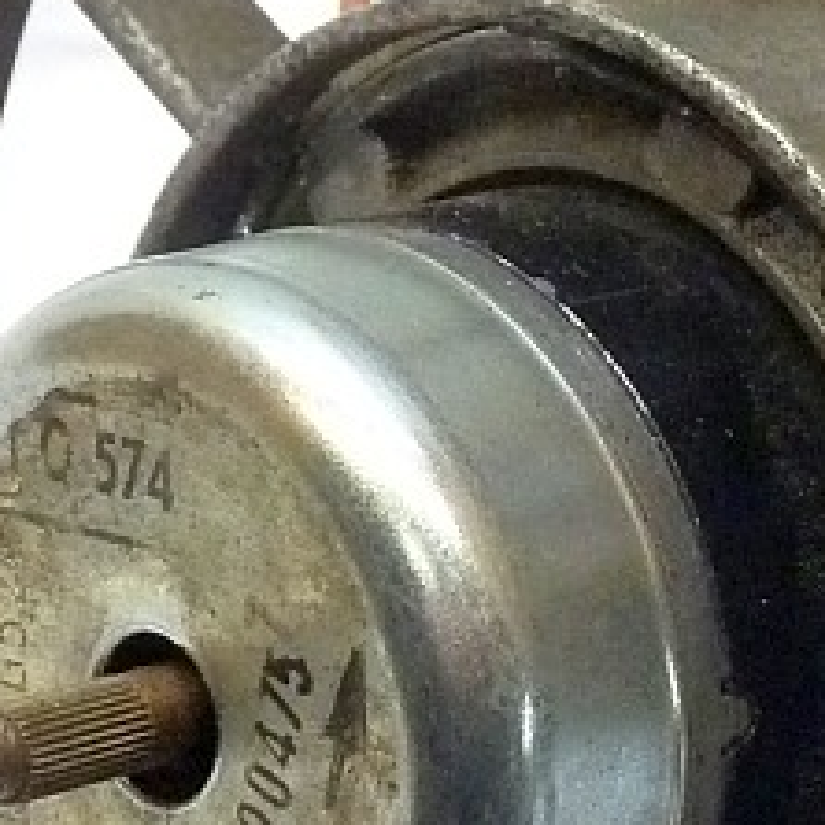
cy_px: 559
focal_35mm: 163
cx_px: 868
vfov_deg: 10.7
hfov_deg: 10.6
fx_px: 4395
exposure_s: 1/25
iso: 400
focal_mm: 7.3
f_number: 3.7
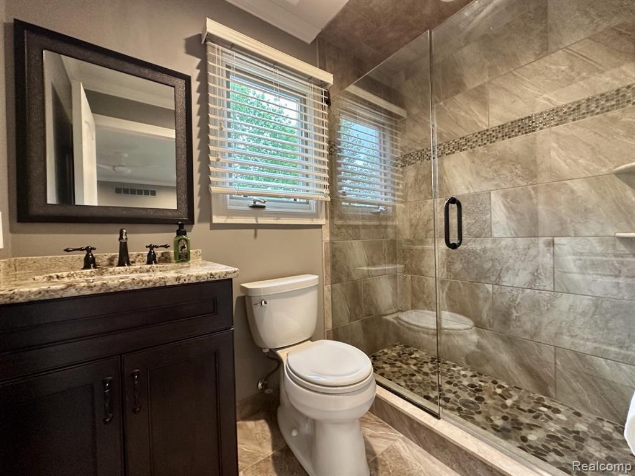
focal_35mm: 14
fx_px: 257
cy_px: 238
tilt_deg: -0.2
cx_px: 318
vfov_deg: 85.7
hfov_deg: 102.1
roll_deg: +2.4
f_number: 2.2
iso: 320
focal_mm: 2.22
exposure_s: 1/60
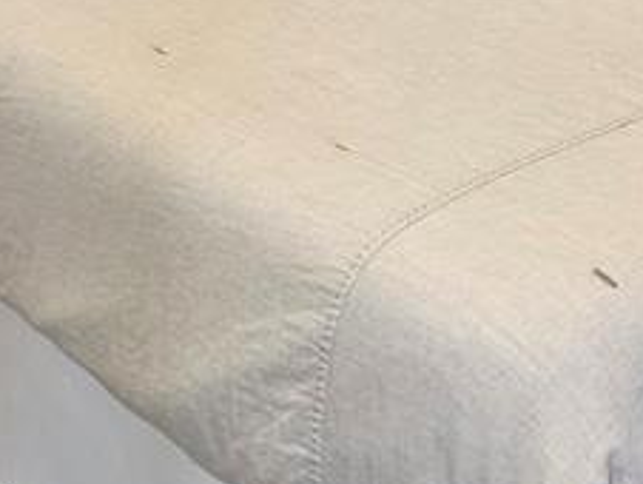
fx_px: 1934
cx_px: 700
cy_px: -567
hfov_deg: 18.2
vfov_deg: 12.2
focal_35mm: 104
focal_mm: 6.3
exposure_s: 1/54
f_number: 1.7
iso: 125
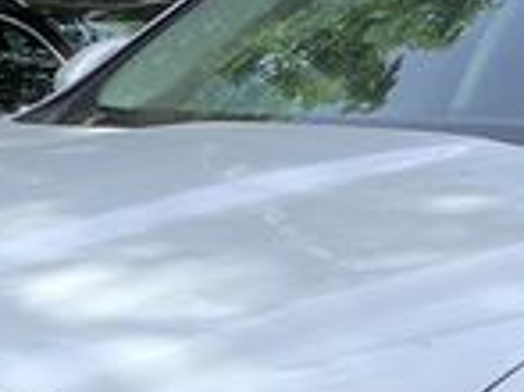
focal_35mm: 169
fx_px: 2556
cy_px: 627
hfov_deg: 11.7
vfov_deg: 8.5
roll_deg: -0.5
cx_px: 403
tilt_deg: -13.4
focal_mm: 3.3
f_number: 2.4
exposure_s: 1/409
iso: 25
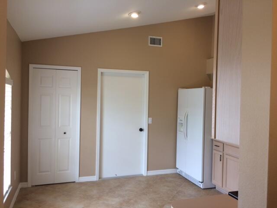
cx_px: 138
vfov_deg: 48.2
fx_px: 232
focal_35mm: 29
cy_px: 104
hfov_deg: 61.7
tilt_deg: -1.8
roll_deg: +0.1
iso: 40
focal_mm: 4.15
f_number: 2.2
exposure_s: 1/40
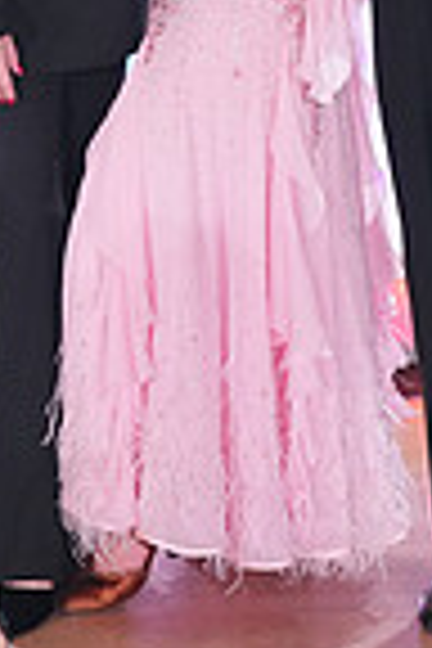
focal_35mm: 145
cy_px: -288
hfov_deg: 9.5
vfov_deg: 13.4
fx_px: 2610
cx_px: 205
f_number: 4
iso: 2500
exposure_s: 1/500
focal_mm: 36
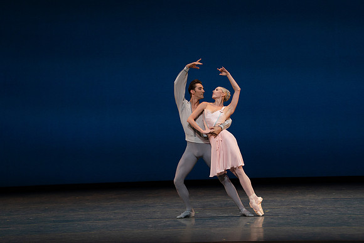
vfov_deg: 6.9
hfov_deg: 10.3
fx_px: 2023
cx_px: 182
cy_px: 122
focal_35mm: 200
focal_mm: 200
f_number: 8
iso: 3200
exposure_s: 1/500
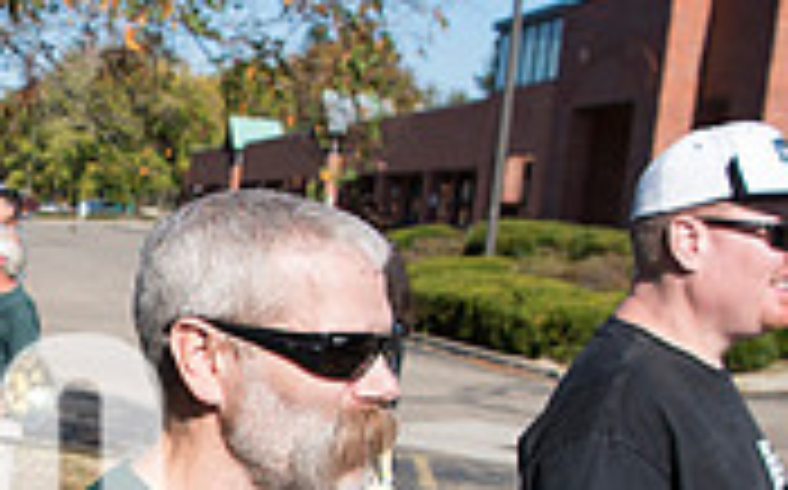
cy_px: 546
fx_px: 1738
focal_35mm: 81
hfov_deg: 23.2
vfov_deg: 15.6
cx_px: -176
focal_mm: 24
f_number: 4.5
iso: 250
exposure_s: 1/1600
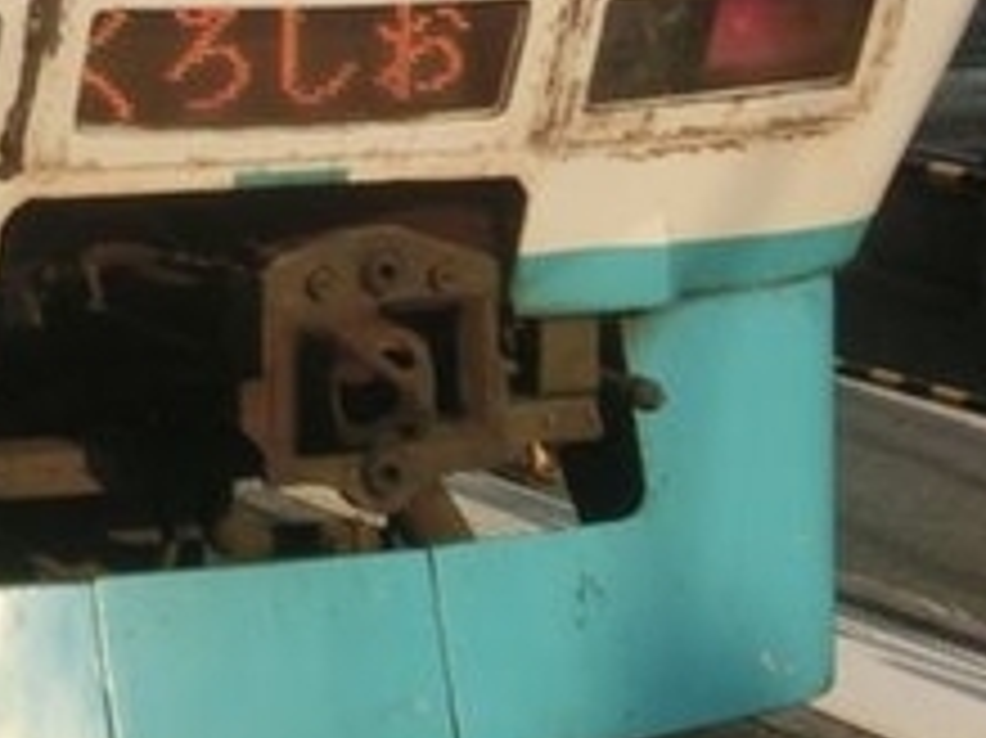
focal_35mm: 139
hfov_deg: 13.4
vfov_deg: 10.3
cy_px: -382
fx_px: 3957
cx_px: -464
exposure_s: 1/1000
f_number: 3.9
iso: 80
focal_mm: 6.67
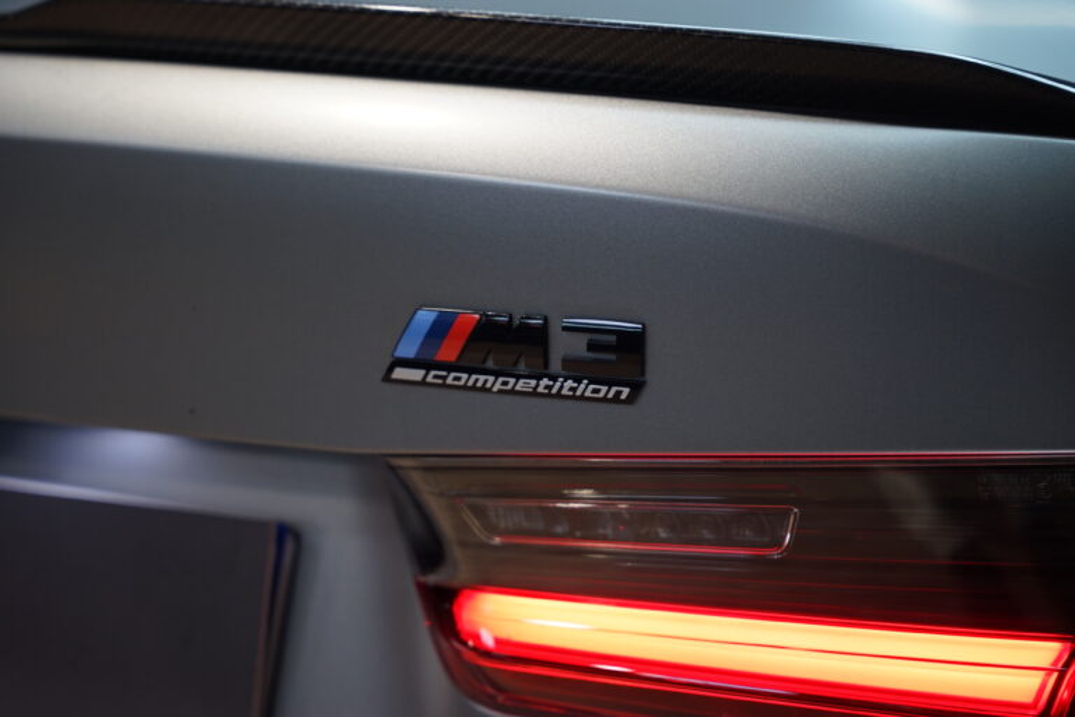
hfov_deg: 28.8
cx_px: 538
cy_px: 358
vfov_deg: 19.5
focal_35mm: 70
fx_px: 2090
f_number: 2.8
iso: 800
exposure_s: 1/80
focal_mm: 70
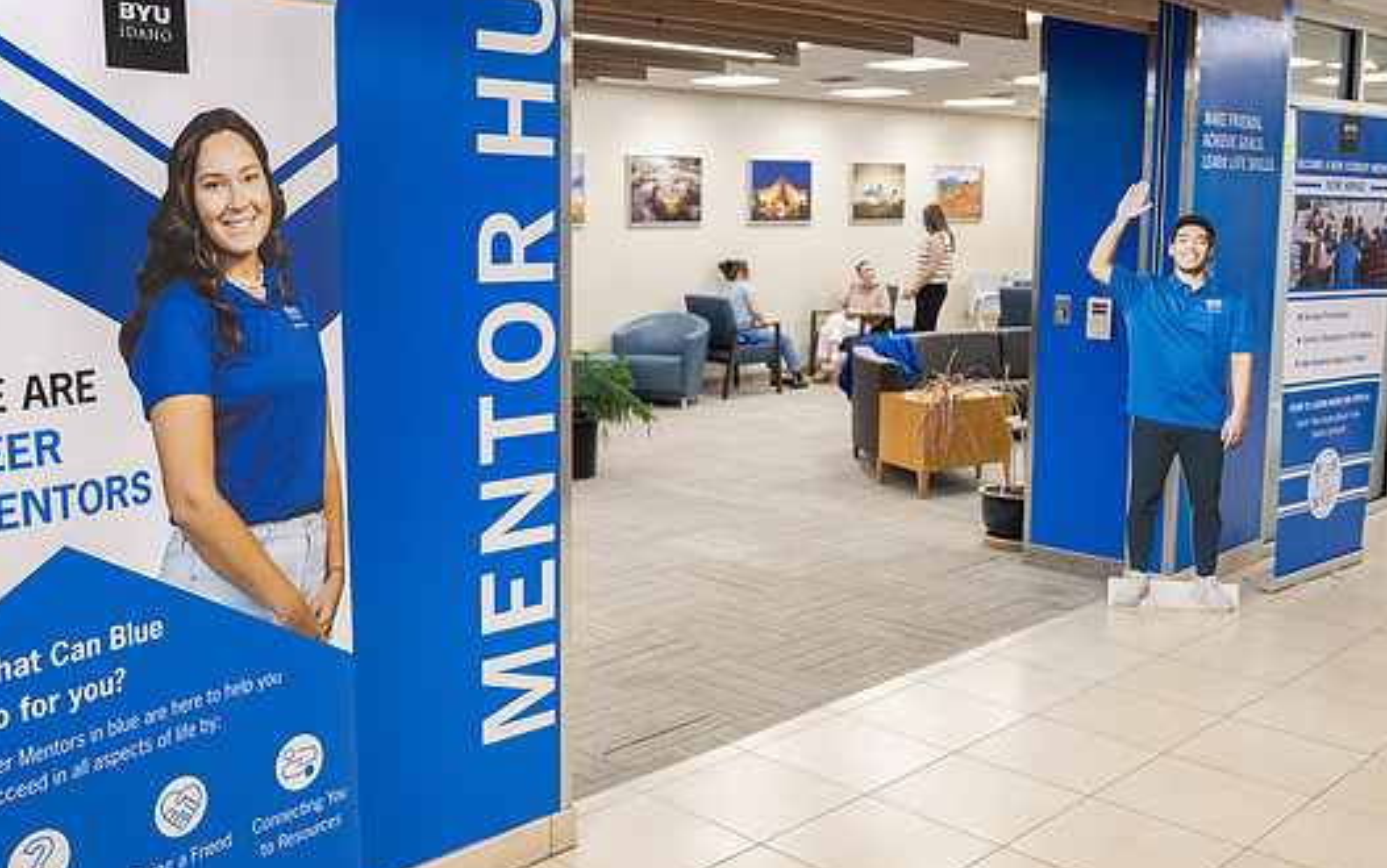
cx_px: 658
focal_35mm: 37
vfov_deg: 34.5
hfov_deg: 52.7
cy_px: 398
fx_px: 1399
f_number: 4
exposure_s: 1/200
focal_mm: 33
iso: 1600
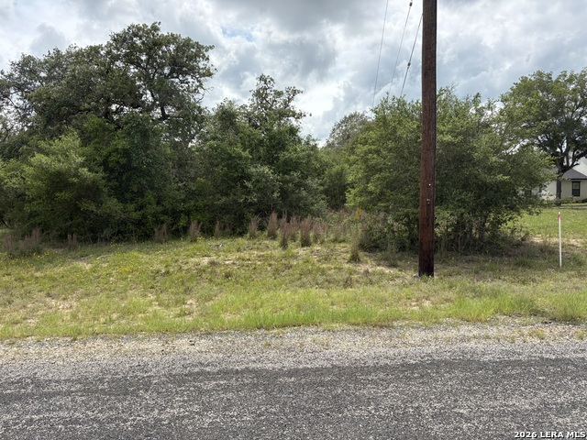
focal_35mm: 26
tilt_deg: -2.7
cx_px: 294
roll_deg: +0.8
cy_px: 220
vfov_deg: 53.1
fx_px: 441
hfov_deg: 67.3
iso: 50
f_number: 1.6
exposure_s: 1/2451
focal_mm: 5.96
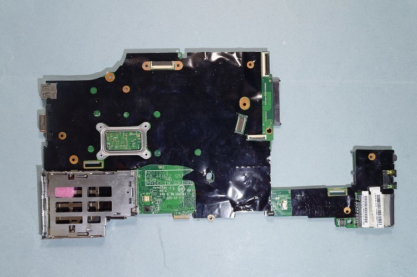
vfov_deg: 36.8
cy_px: 138
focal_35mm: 36
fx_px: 416
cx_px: 208
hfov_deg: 53.2
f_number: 8
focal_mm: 24
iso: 100
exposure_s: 1/6
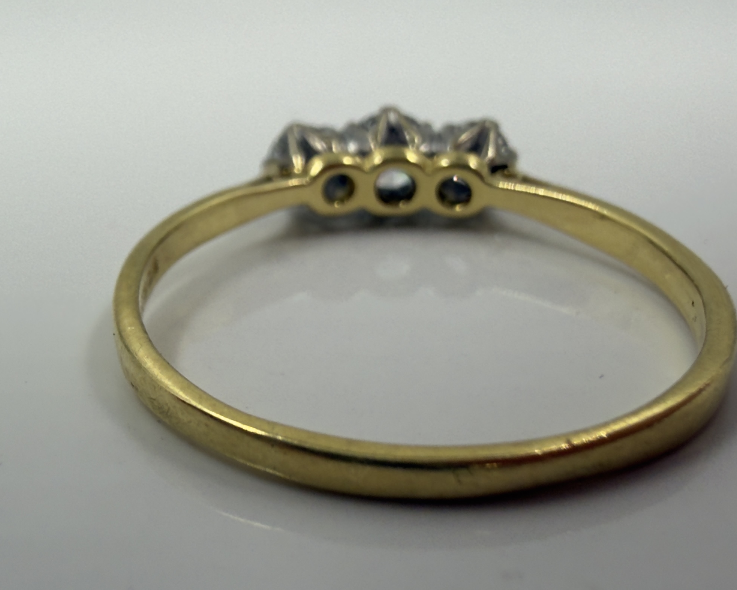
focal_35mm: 26
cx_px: 399
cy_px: 294
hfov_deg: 65.9
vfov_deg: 54.9
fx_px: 567
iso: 40
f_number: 2.2
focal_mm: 2.22
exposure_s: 1/349
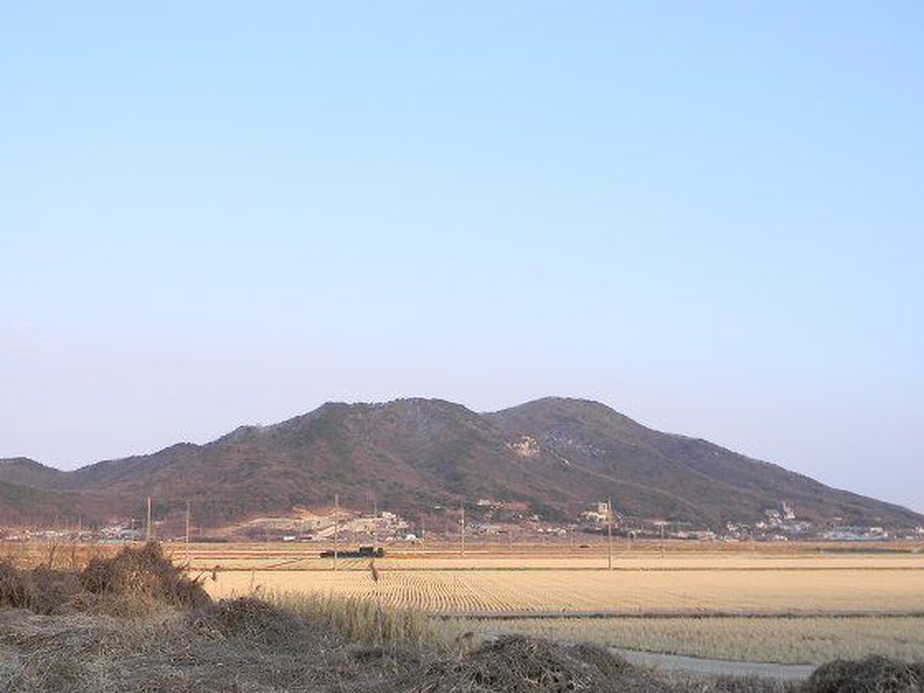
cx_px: 465
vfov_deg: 32.1
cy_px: 402
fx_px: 1201
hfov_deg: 42.1
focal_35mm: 45
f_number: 3.7
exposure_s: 1/278
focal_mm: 6.4
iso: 80
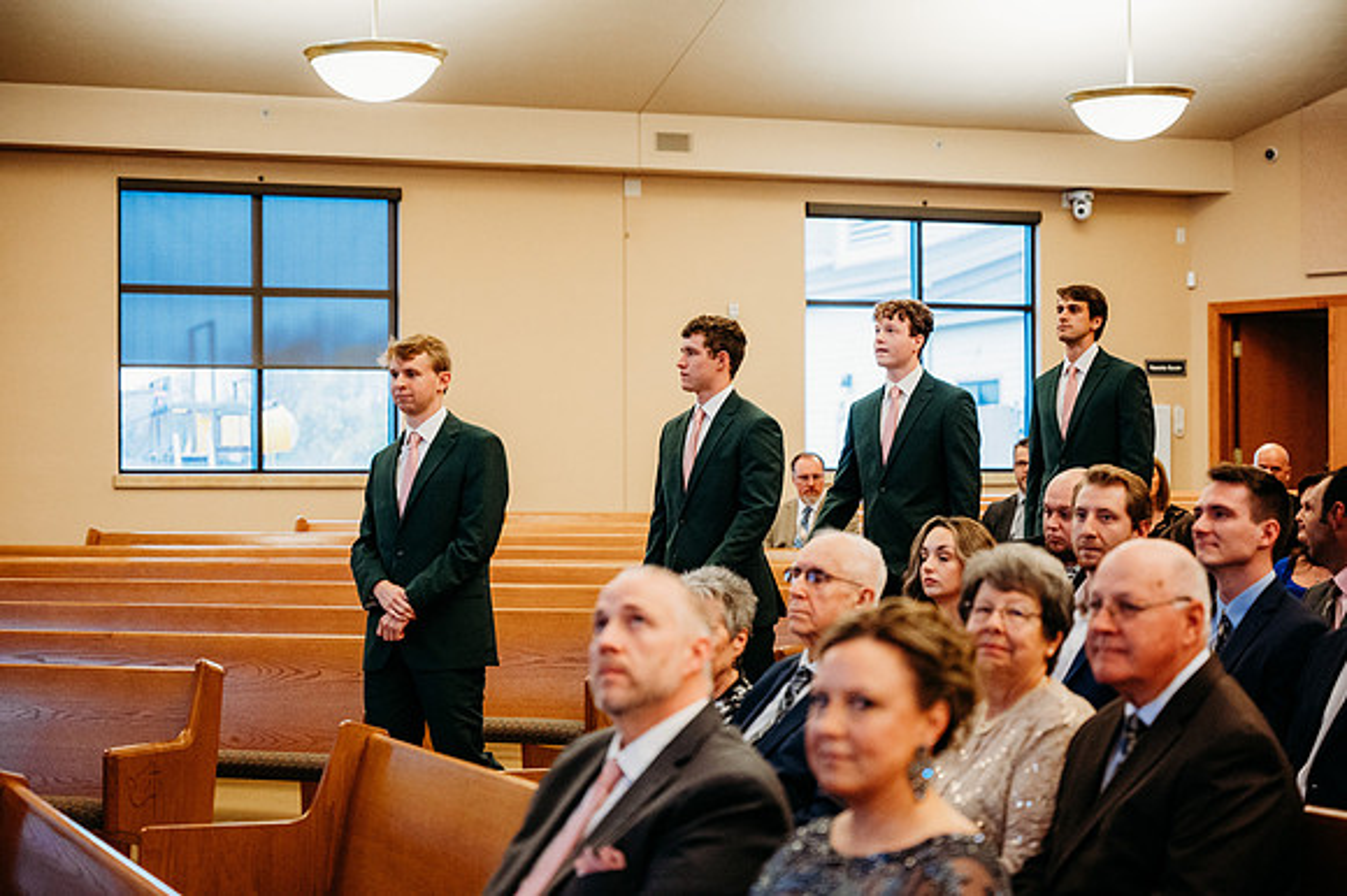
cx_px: 674
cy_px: 448
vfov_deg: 19.4
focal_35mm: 70
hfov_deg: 28.9
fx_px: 2618
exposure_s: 1/250
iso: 2000
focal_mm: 70
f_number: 2.8
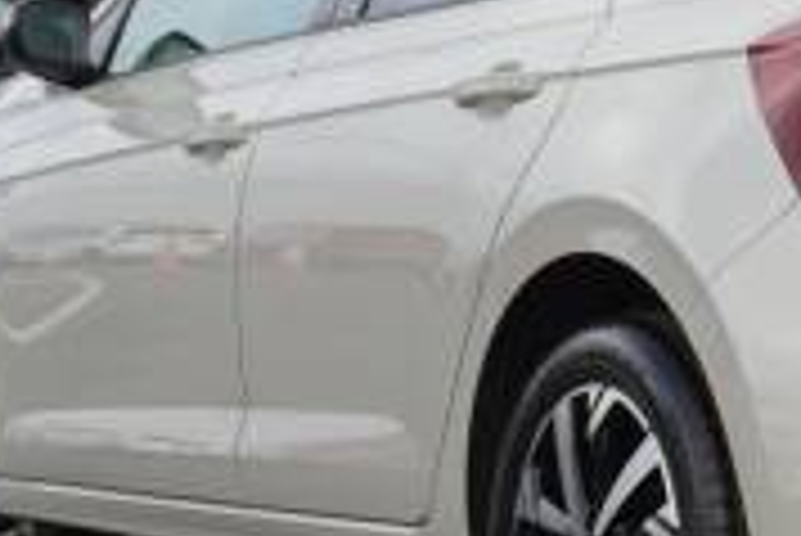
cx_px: 873
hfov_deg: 11.4
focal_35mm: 178
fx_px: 3959
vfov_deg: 7.7
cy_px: 131
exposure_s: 1/160
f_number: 5.6
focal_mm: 33
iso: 200
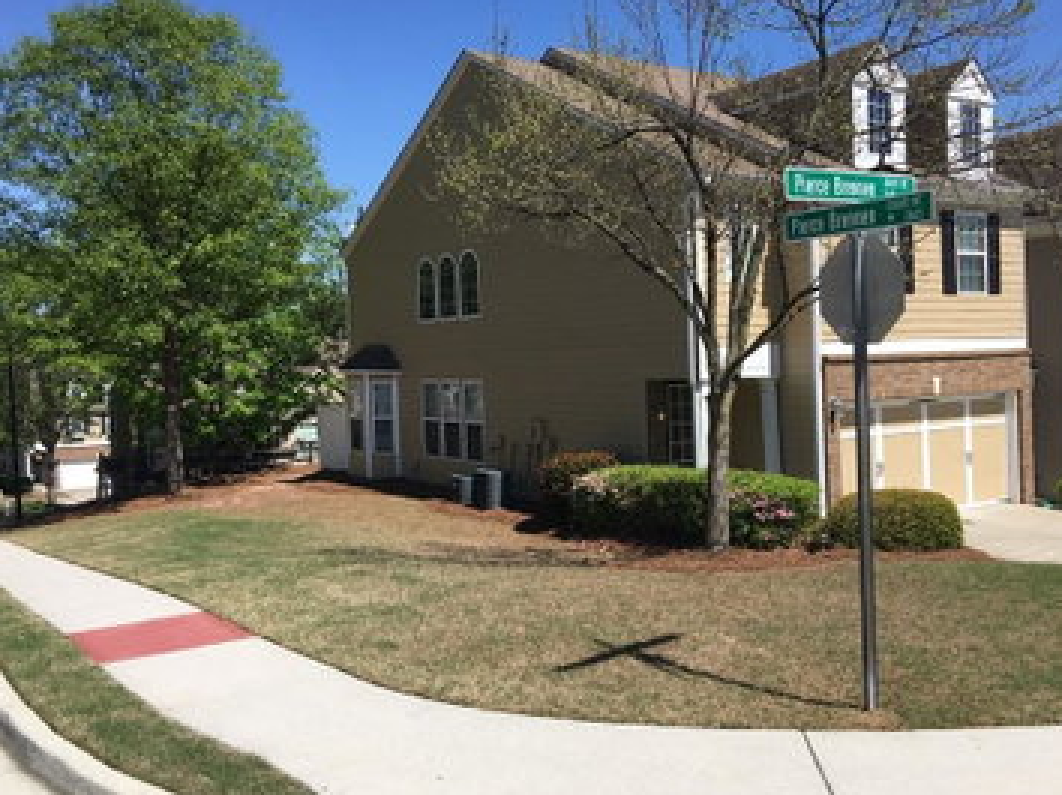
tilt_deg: +0.8
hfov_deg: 52.5
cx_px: 590
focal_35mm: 35
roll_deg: +1.1
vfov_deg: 40.6
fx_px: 1073
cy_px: 372
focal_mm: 4.15
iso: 25
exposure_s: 1/1832
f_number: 2.2
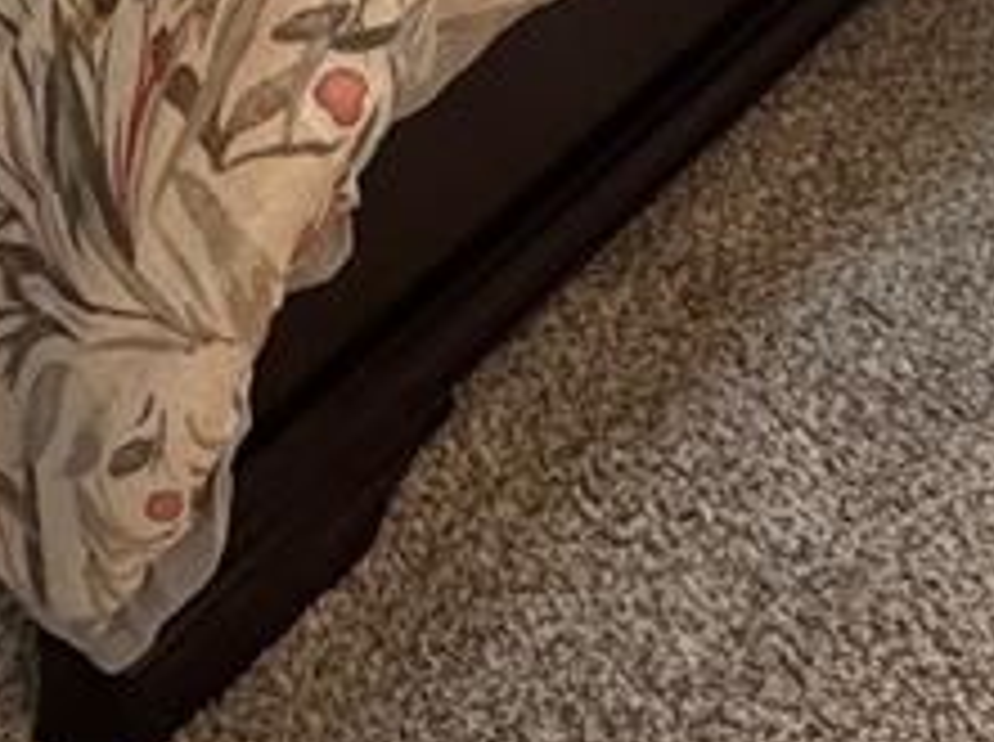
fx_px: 1863
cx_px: 40
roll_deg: +2.2
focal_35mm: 65
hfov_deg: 28.3
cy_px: -852
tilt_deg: -18.5
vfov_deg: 16.0
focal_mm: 2.22
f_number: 2.2
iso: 320
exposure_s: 1/120
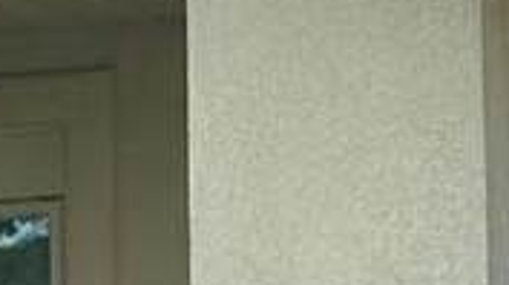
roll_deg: -1.1
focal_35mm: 379
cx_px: -827
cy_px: 394
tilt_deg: +4.2
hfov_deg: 5.5
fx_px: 5108
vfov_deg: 3.2
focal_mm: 6.86
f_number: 1.78
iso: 80
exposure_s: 1/1395
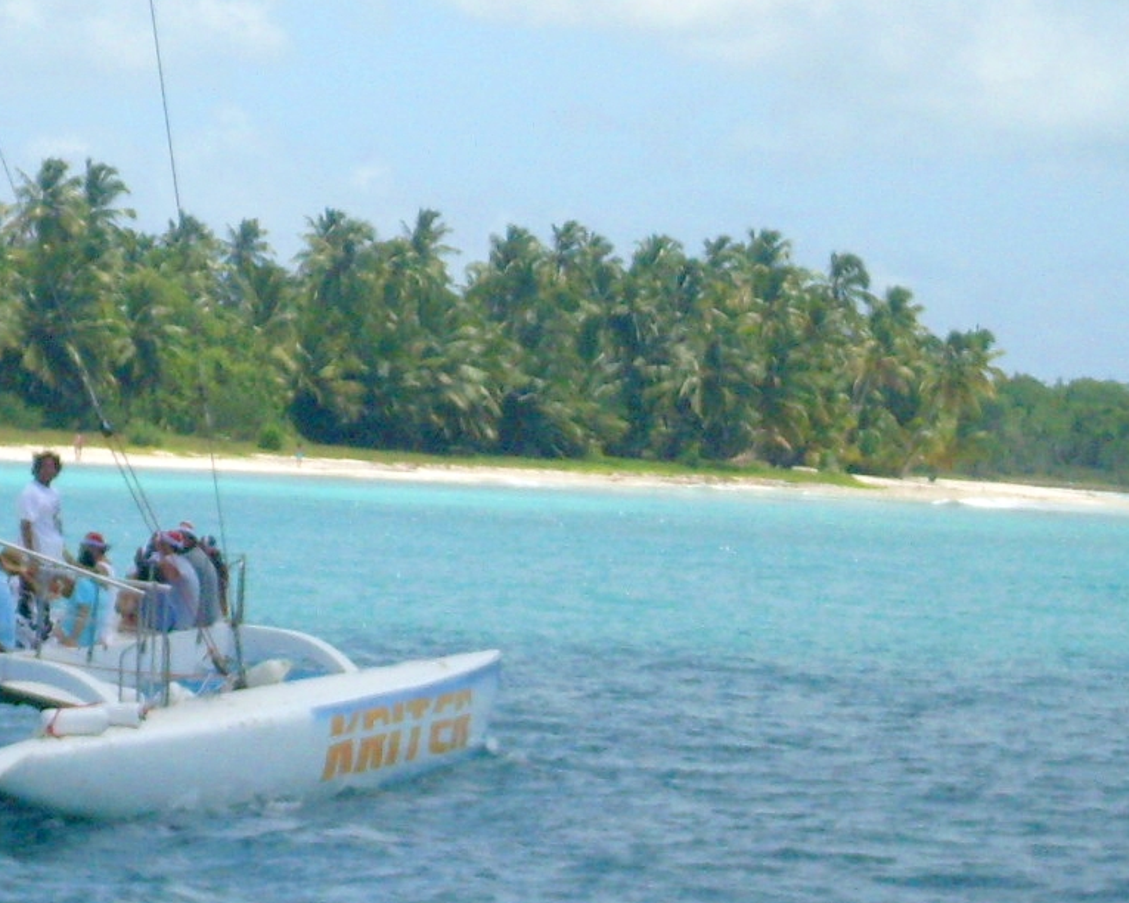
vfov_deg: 5.7
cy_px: -31
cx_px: -16
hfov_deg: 7.2
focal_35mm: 269
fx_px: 8988
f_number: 4.8
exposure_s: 1/1000
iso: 80
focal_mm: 17.1
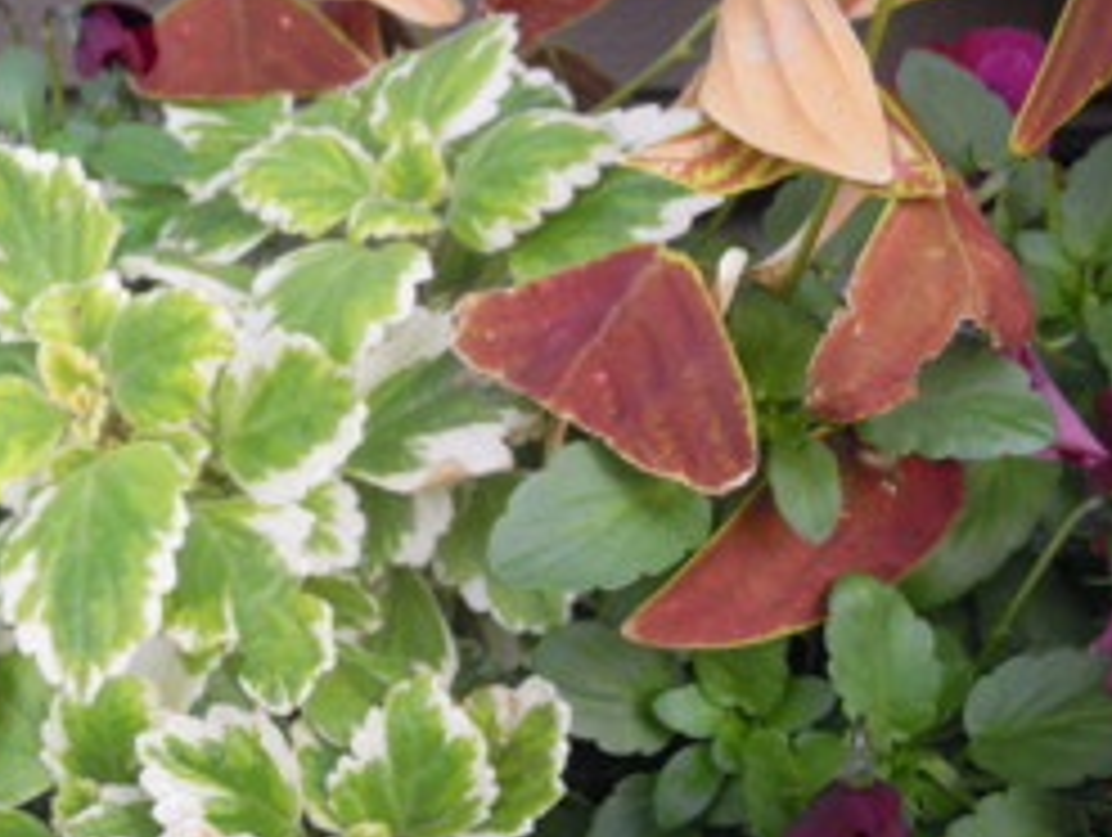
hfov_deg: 37.1
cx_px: 374
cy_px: 454
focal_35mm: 51
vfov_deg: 28.6
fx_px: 1641
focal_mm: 5
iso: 100
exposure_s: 1/160
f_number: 2.7
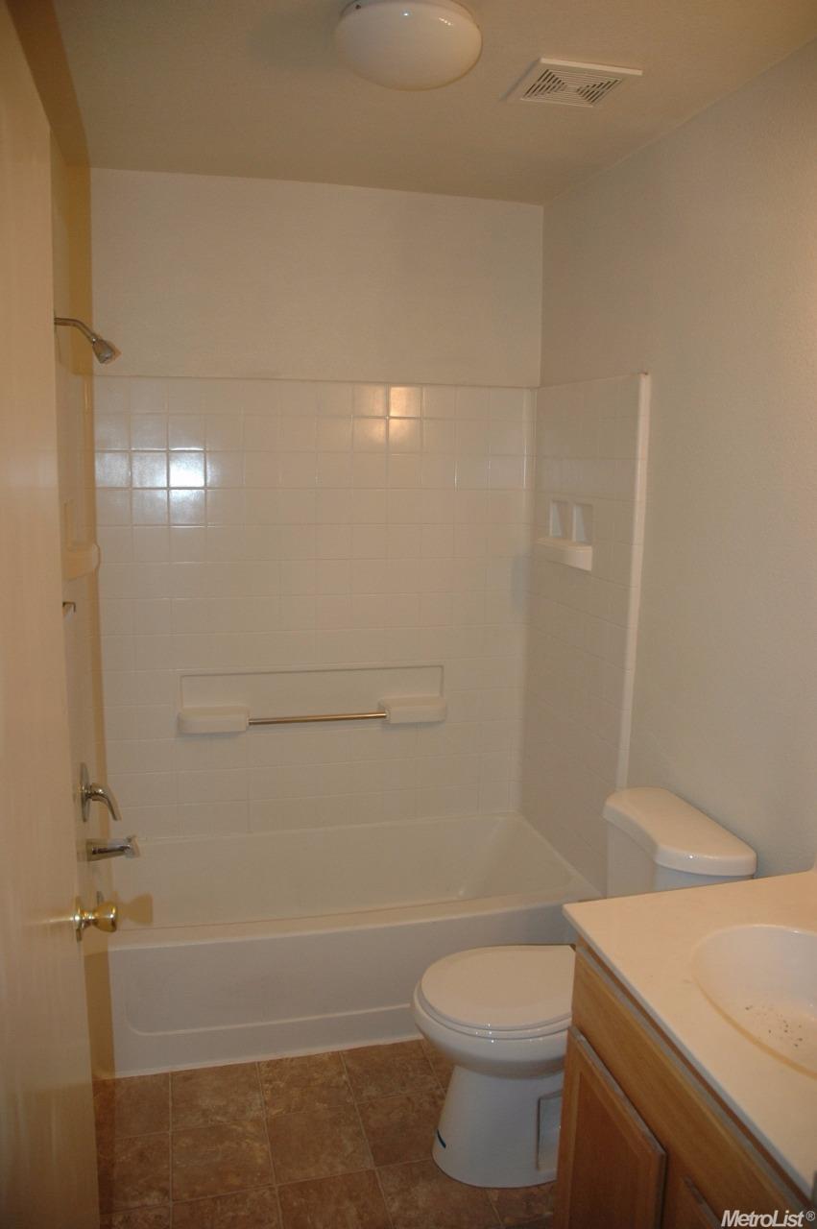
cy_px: 614
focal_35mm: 27
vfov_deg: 67.4
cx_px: 408
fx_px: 921
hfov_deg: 47.8
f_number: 3.5
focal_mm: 18
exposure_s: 1/60
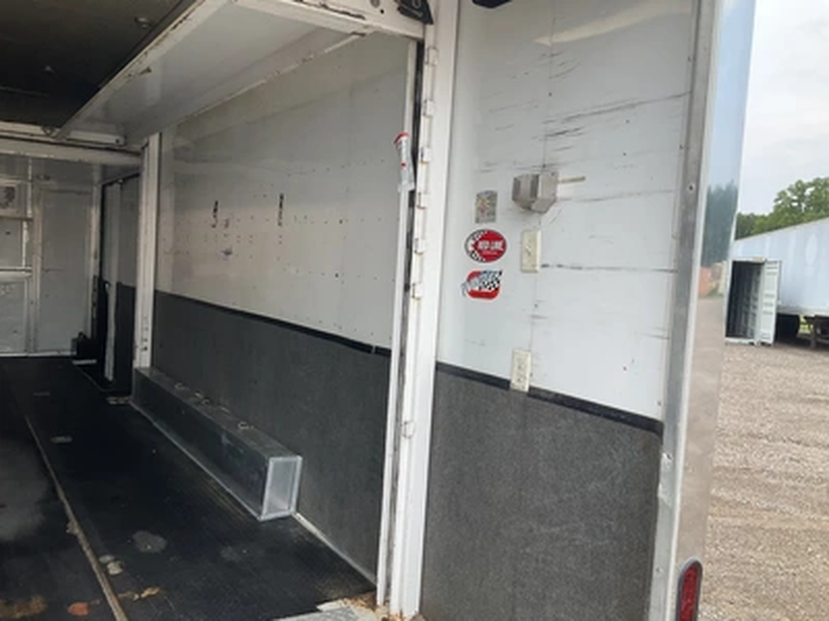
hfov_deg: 61.7
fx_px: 695
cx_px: 414
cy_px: 310
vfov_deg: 48.2
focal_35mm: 29
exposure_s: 1/344
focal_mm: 3
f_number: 1.8
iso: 25
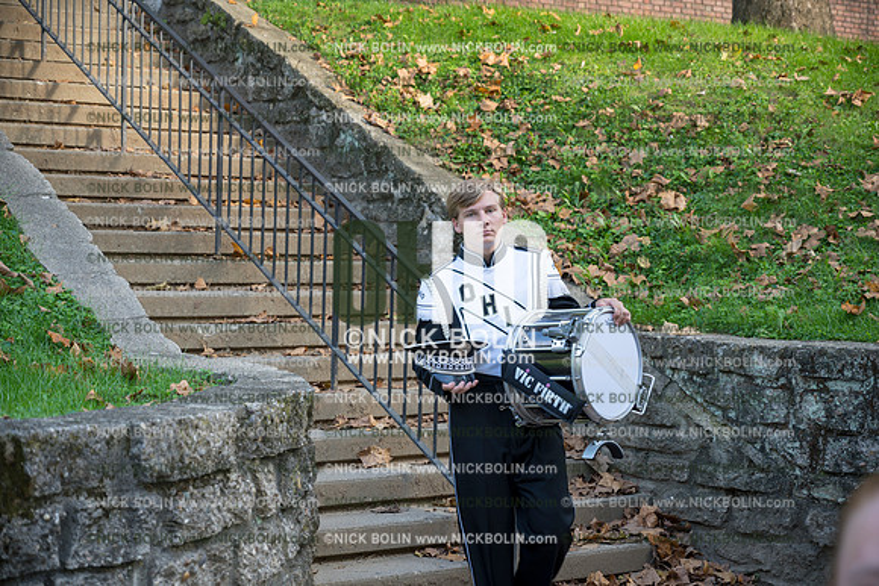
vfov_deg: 19.5
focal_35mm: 70
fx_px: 1709
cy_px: 293
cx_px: 440
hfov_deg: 28.8
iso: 125
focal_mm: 70
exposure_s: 1/100
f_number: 4
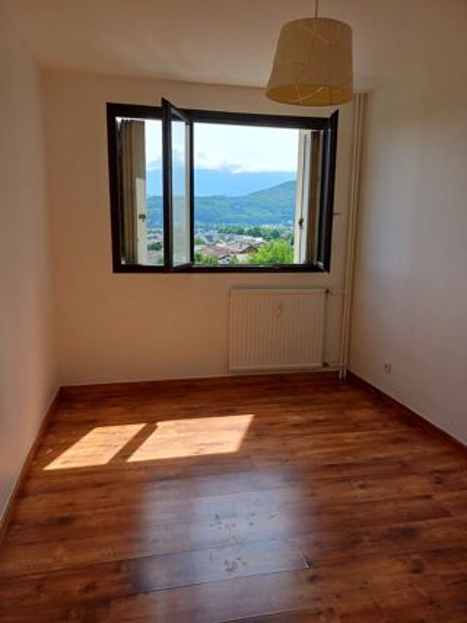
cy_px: 312
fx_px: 450
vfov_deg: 69.4
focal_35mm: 25
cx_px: 234
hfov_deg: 54.9
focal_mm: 4.65
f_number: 1.8
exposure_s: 1/400
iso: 50
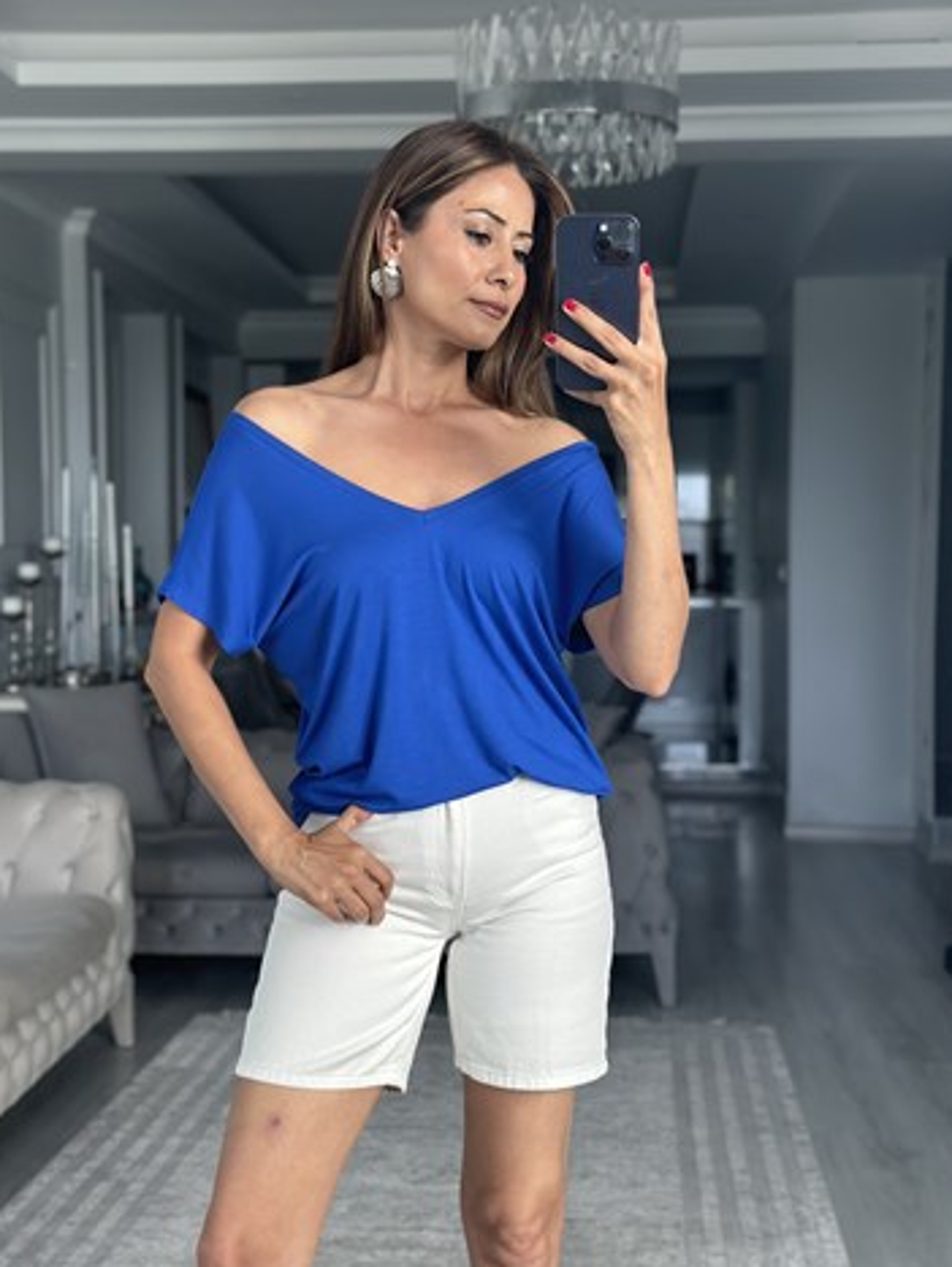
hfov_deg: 28.1
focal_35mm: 52
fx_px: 1904
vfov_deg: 36.8
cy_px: 662
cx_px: 461
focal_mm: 6.86
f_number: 1.78
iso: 125
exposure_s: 1/121
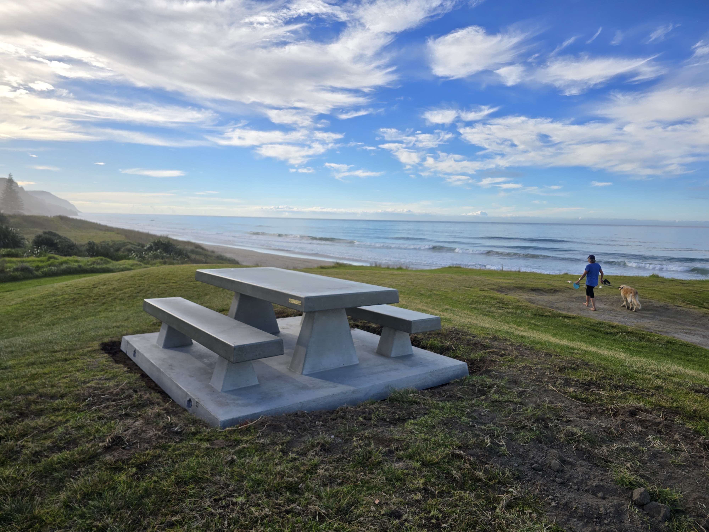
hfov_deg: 73.9
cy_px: 266
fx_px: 471
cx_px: 354
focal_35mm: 23
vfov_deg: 58.9
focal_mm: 6.3
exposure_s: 1/599
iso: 12
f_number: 1.7
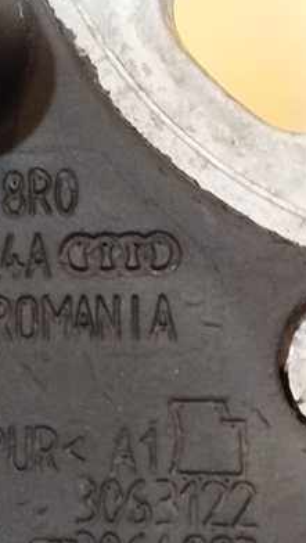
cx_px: 57
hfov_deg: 9.5
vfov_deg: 16.8
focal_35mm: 128
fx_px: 1843
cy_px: 259
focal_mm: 5.31
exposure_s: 1/17
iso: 500
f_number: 1.7
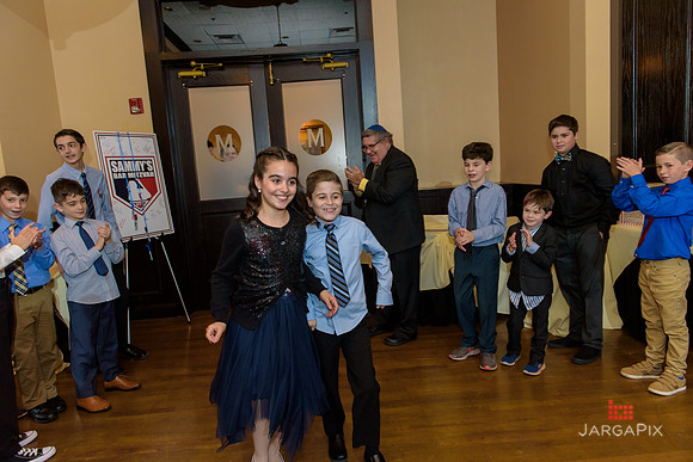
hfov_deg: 73.7
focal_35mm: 24
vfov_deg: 53.2
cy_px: 231
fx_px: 462
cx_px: 346
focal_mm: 24
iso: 1600
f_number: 3.2
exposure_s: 1/125
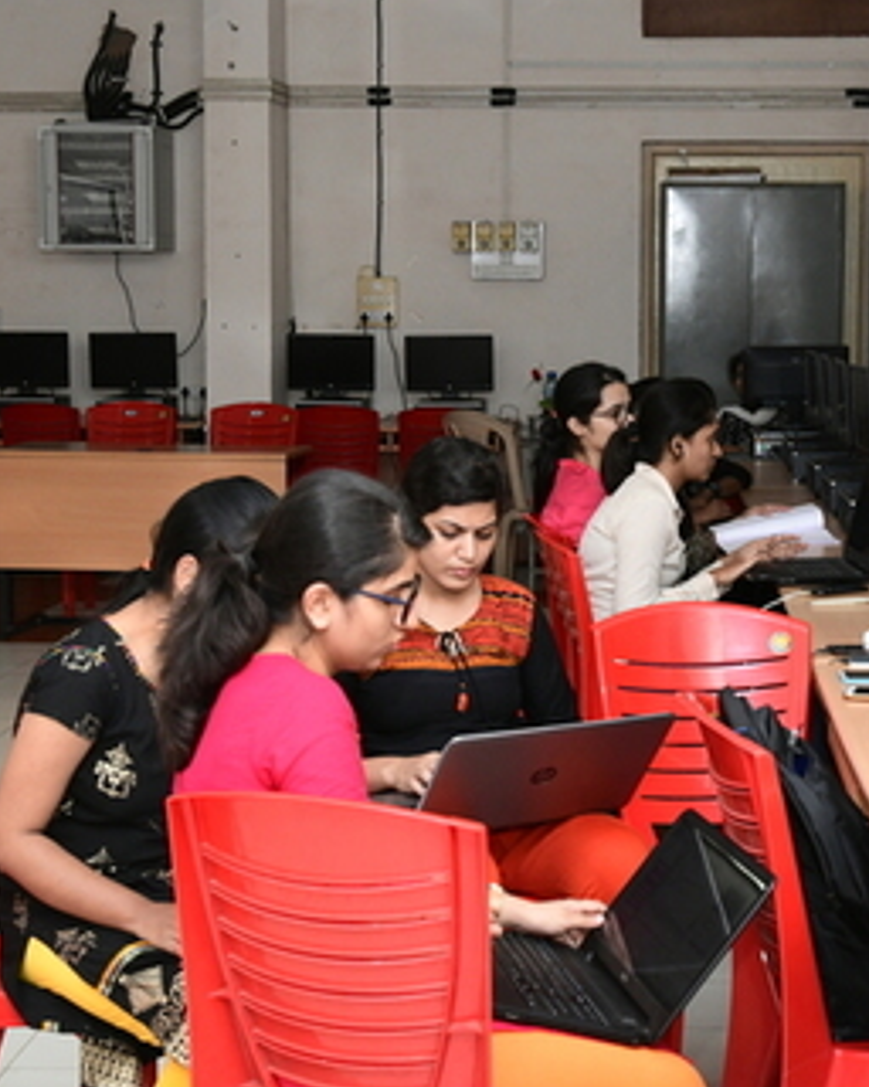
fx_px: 2218
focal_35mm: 69
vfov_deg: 27.5
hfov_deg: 22.1
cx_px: 507
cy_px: 477
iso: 1600
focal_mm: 38
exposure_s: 1/200
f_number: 8
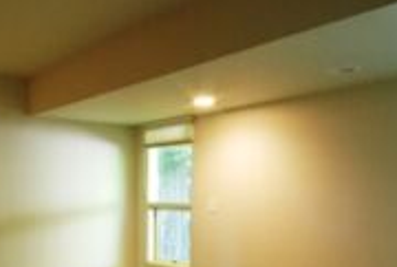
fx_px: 442
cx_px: 88
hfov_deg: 46.2
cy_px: 203
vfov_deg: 32.9
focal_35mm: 40
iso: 1250
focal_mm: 12
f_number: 22
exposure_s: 1
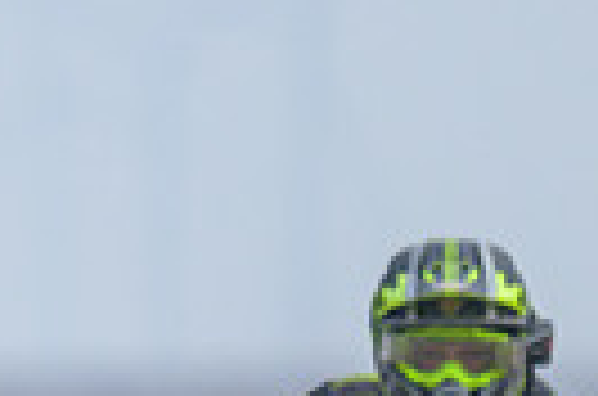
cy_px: 952
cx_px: -552
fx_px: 79427
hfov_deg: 0.4
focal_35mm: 4793
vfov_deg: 0.3
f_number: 6.3
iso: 250
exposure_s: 1/640
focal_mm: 600
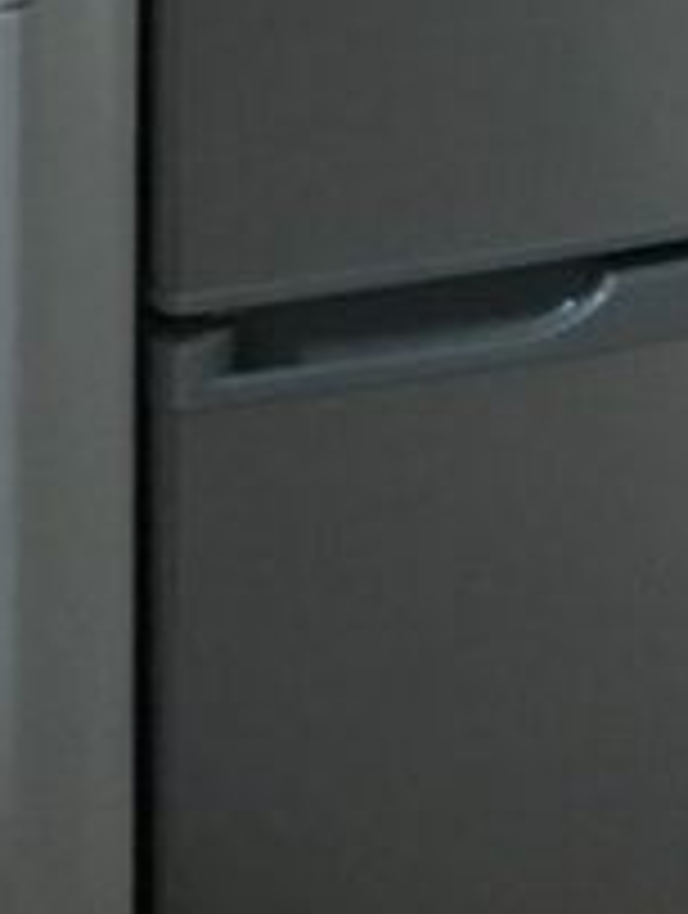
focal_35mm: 146
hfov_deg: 9.9
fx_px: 3857
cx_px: 1066
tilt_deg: -9.2
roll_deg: -2.9
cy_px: -1243
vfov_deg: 11.3
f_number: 2.2
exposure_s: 1/33
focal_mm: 4.15
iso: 200
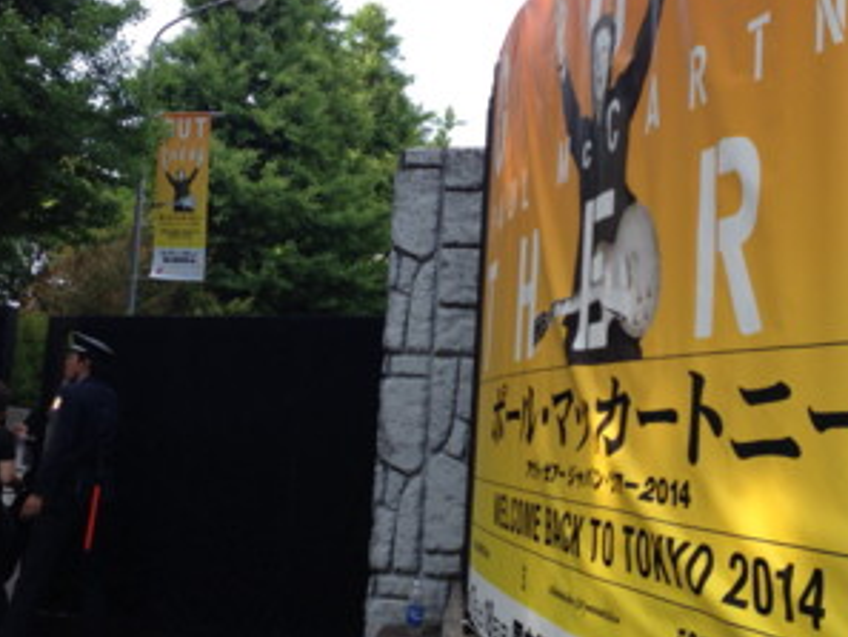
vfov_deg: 29.1
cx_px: 440
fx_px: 1225
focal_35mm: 50
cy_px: 300
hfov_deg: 38.2
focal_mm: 4.13
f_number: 2.4
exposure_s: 1/252
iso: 50
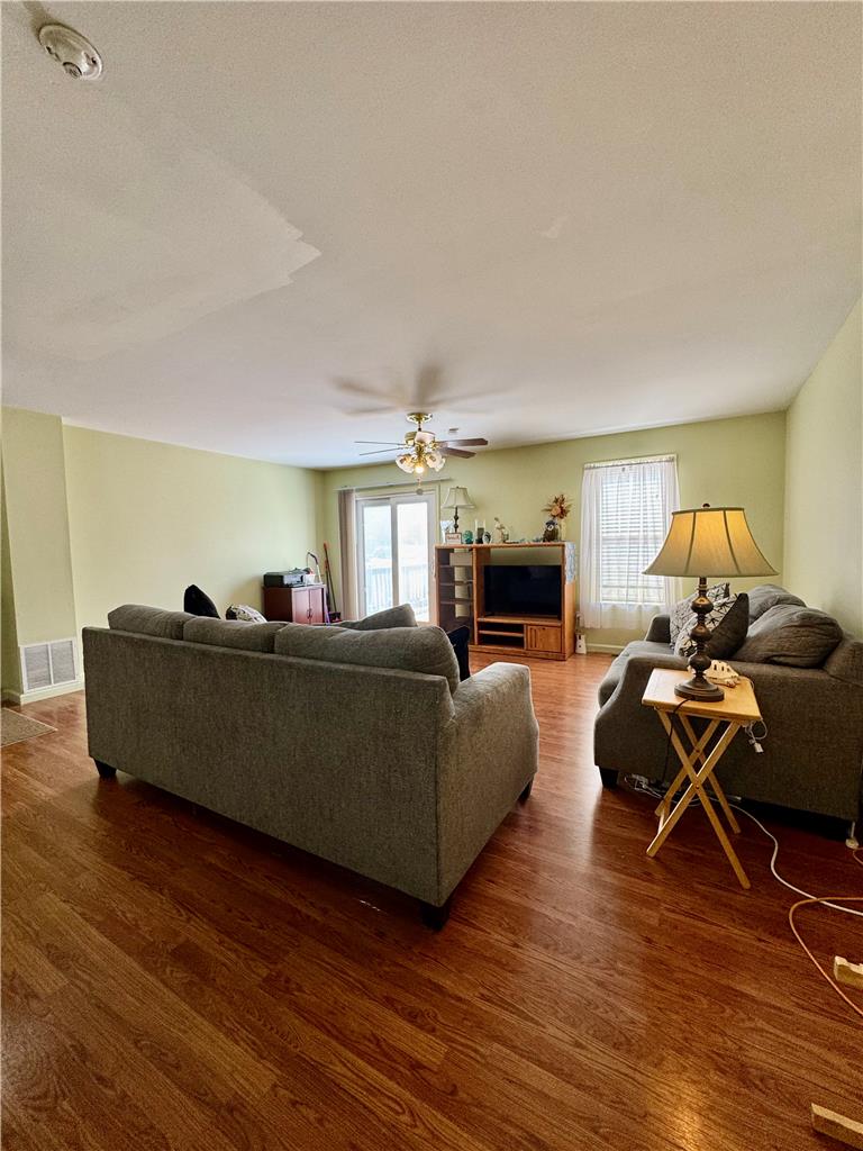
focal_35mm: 14
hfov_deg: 85.7
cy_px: 576
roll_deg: +1.1
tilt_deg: -2.9
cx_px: 432
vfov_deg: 102.1
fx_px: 465
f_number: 2.2
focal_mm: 2.22
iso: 100
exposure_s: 1/99
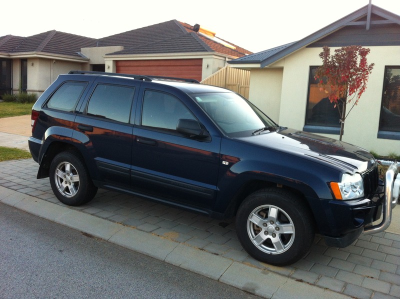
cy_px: 150
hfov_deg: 52.7
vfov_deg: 40.6
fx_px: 404
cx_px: 200
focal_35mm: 35
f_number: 2.8
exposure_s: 1/120
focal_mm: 3.85
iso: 125
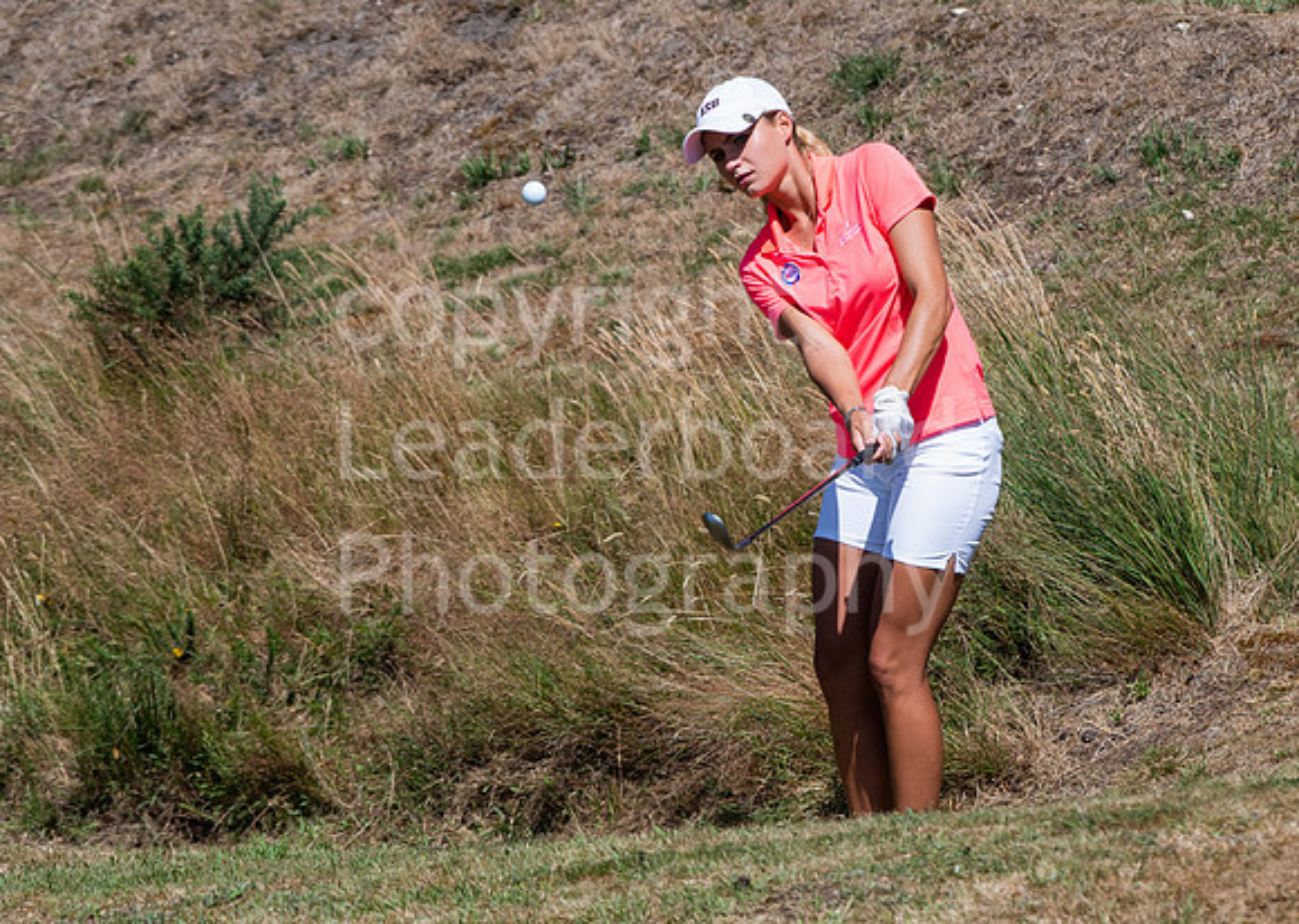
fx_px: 22118
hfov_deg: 3.4
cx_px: 856
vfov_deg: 2.4
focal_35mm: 600
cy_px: 424
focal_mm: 310
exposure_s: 1/1250
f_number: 6.3
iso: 320
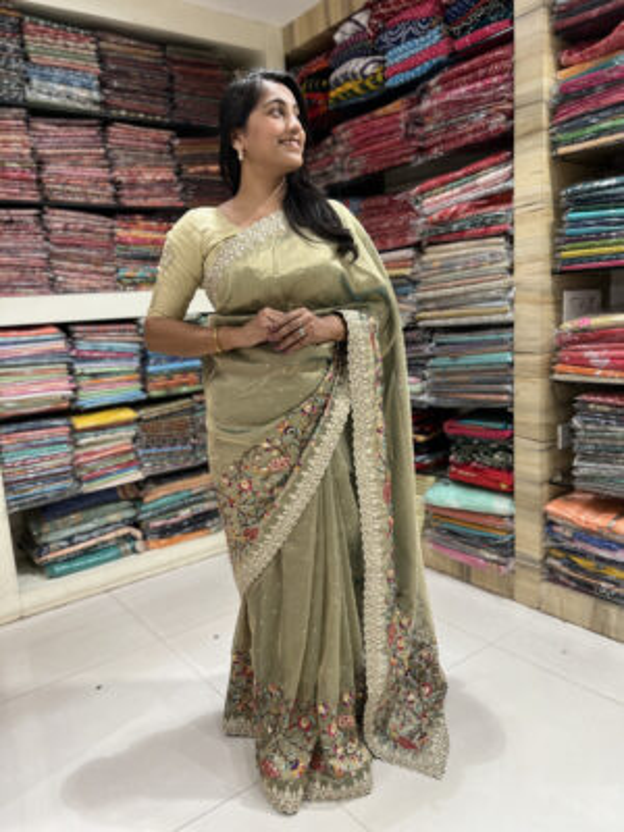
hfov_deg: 53.1
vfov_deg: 67.3
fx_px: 625
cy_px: 416
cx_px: 312
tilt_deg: -10.1
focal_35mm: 26
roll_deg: +3.6
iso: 80
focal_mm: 5.7
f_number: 1.5
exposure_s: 1/100
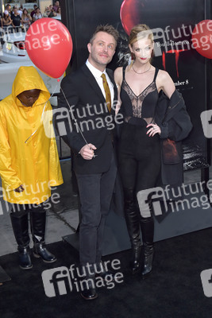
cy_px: 159
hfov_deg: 28.1
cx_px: 106
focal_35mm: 48
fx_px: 424
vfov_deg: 41.1
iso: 640
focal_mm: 48
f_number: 6.3
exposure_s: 1/250
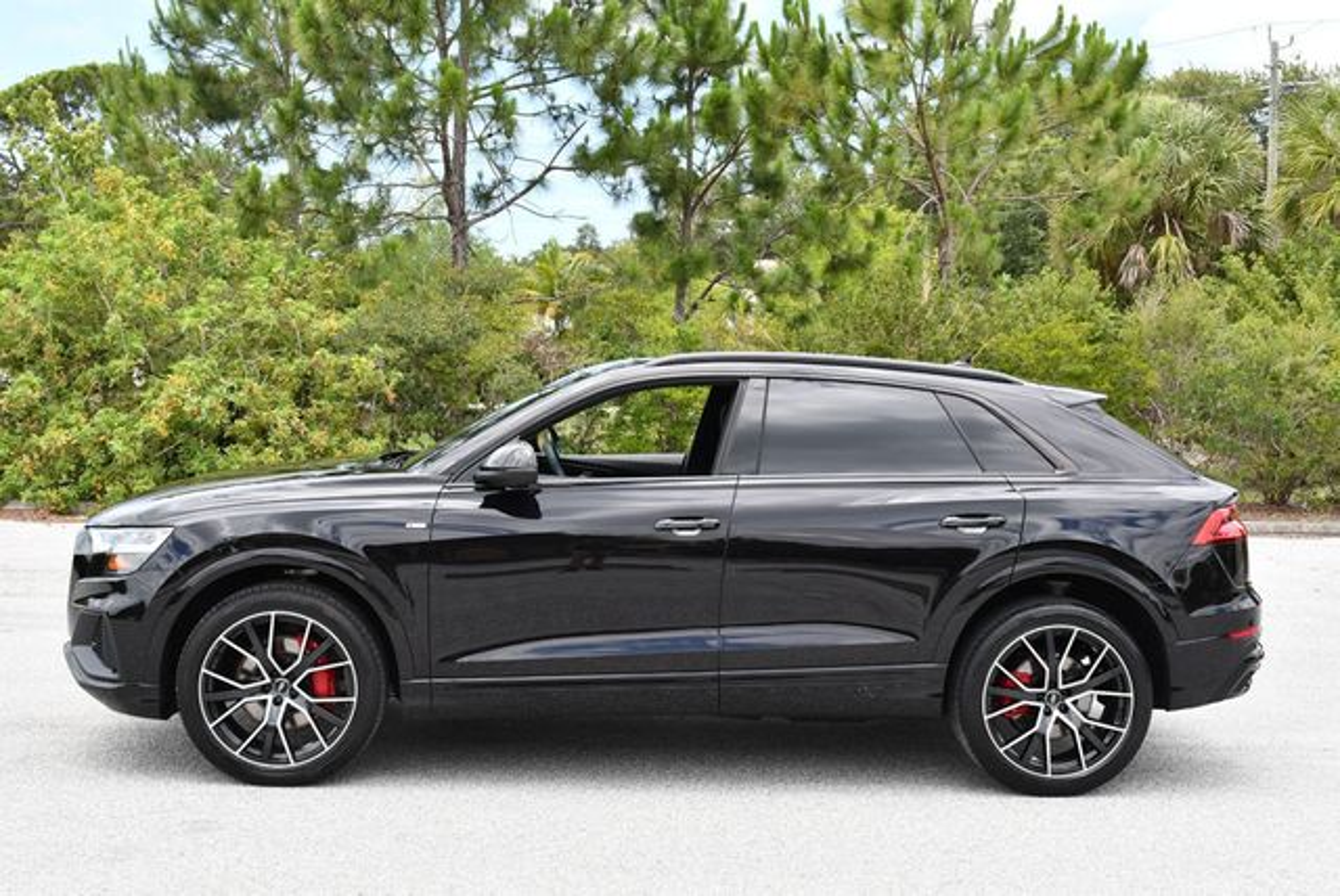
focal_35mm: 48
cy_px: 448
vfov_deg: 28.1
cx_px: 670
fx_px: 1788
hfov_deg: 41.1
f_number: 7.1
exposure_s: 1/250
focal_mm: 24
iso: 200
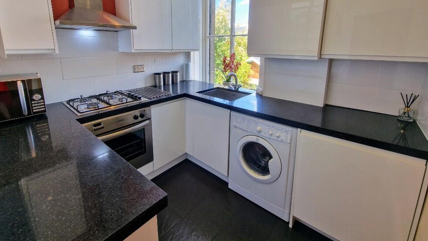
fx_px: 170
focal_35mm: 15
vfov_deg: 69.1
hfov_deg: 103.0
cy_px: 86
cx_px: 208
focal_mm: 2.2
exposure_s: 1/50
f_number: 2.2
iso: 50
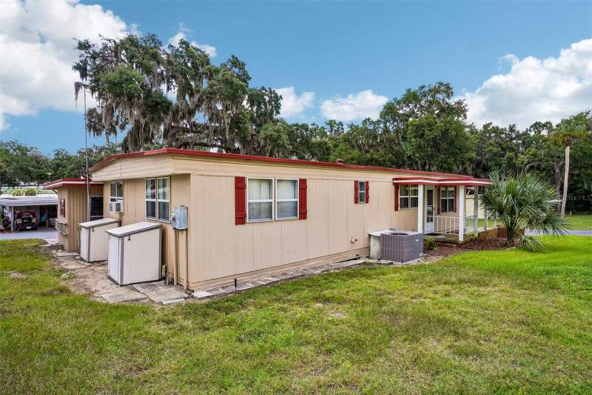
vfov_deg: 64.5
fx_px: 312
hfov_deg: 86.9
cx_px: 296
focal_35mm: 19
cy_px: 198
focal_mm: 19
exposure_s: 1/30
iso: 125
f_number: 20
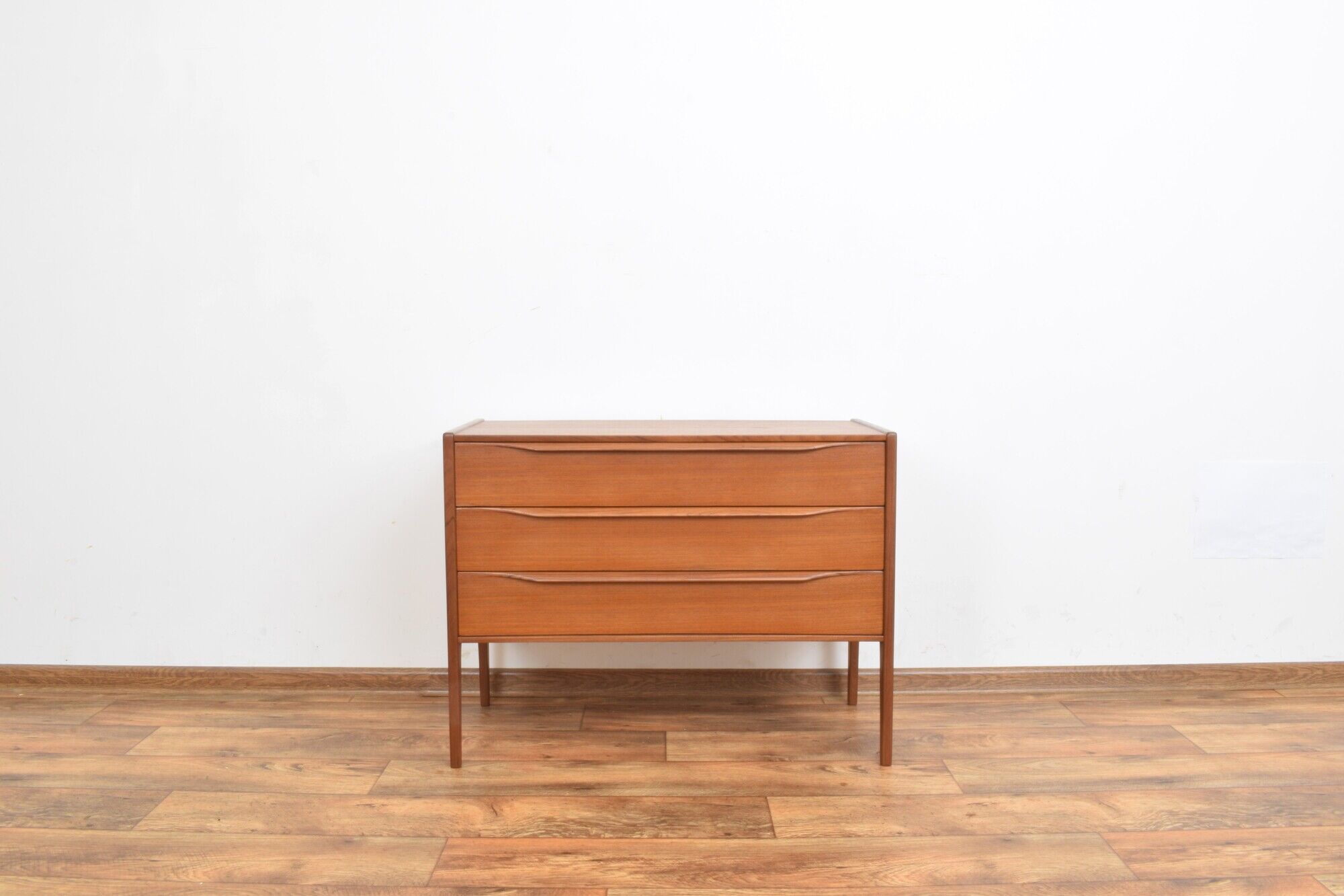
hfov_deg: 61.9
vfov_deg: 43.6
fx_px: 1120
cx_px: 672
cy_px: 448
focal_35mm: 30
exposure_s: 5
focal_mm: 20
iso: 100
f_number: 25
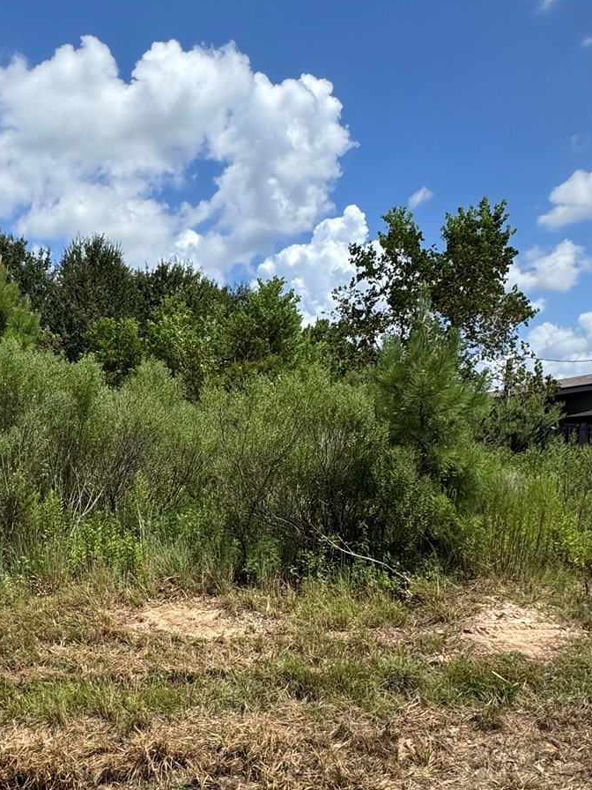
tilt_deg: -5.8
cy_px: 526
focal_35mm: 32
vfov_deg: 55.6
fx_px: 730
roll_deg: +0.1
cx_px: 108
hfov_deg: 42.0
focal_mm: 2.22
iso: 50
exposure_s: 1/1927
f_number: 2.2
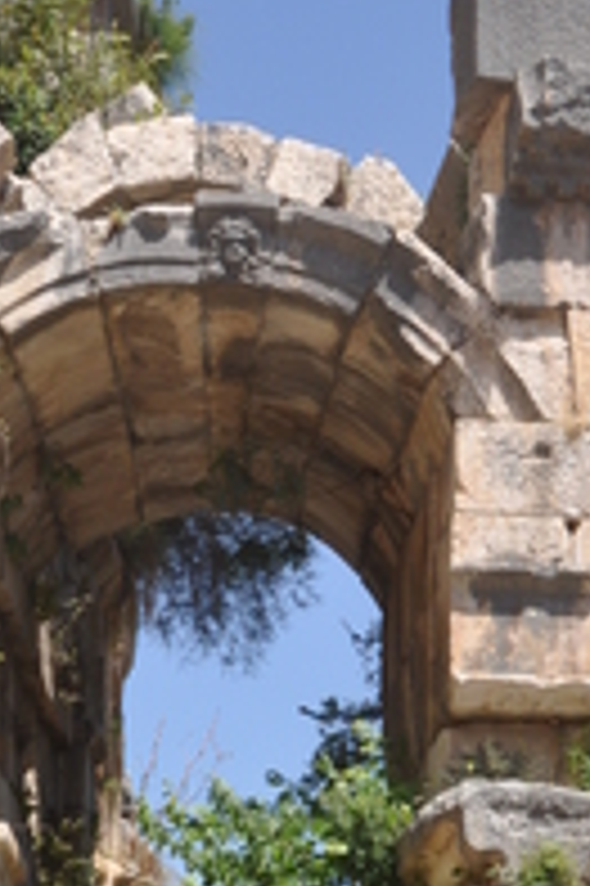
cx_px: 268
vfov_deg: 17.5
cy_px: 1070
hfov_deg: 12.3
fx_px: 2733
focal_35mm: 111
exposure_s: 1/400
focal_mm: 22
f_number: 10
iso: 200
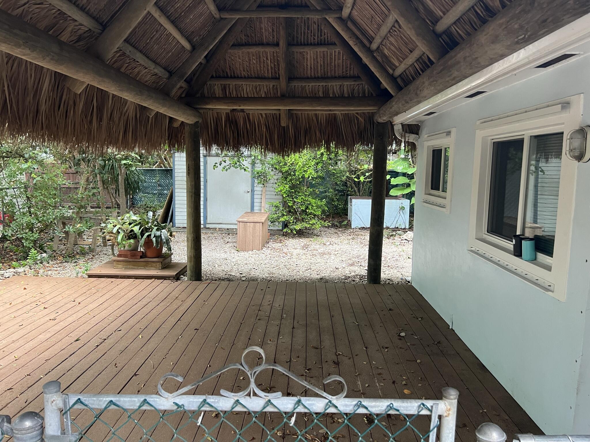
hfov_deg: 67.3
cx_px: 295
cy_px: 221
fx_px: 443
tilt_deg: -7.1
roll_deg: -0.7
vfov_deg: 53.1
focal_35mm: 26
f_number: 1.5
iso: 125
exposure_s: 1/64
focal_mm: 5.7
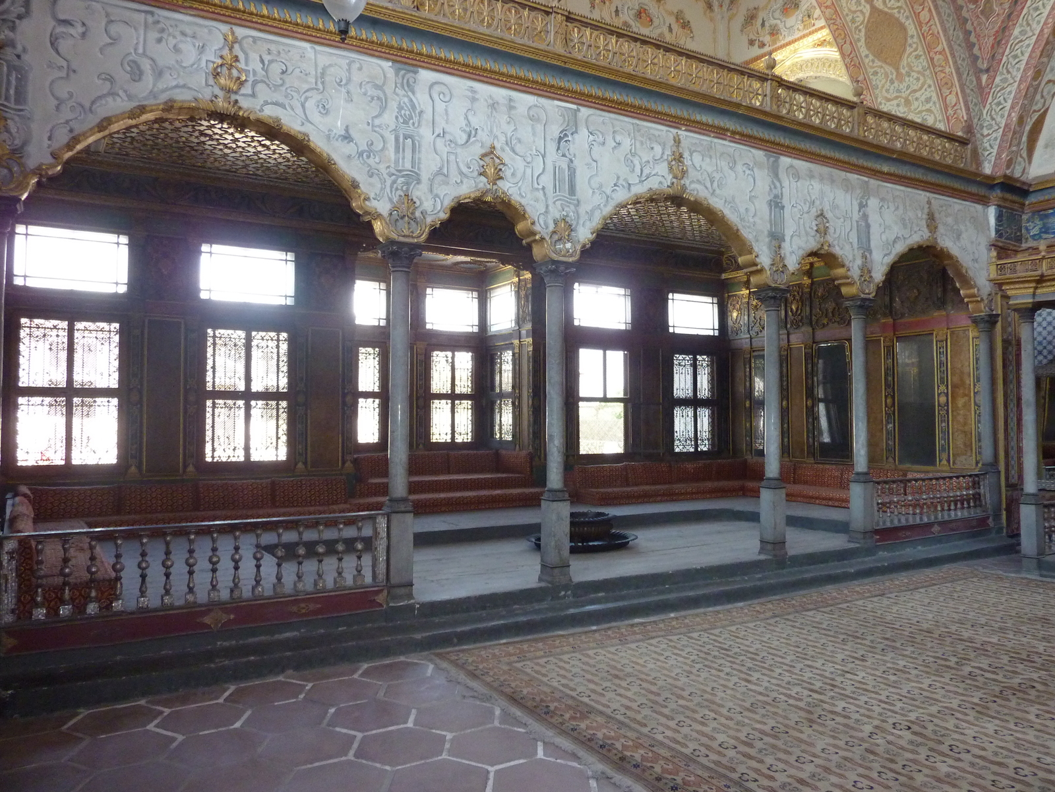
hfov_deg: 69.4
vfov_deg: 54.9
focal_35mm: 25
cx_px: 528
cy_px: 396
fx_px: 762
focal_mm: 4.1
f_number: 3.3
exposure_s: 1/30
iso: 400
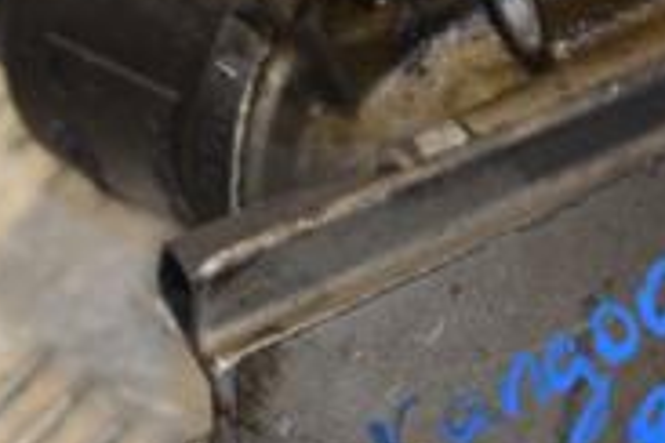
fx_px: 4999
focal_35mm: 271
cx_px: 458
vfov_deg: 5.1
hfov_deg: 7.6
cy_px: 265
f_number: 5.6
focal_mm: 55
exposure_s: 1/80
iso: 400
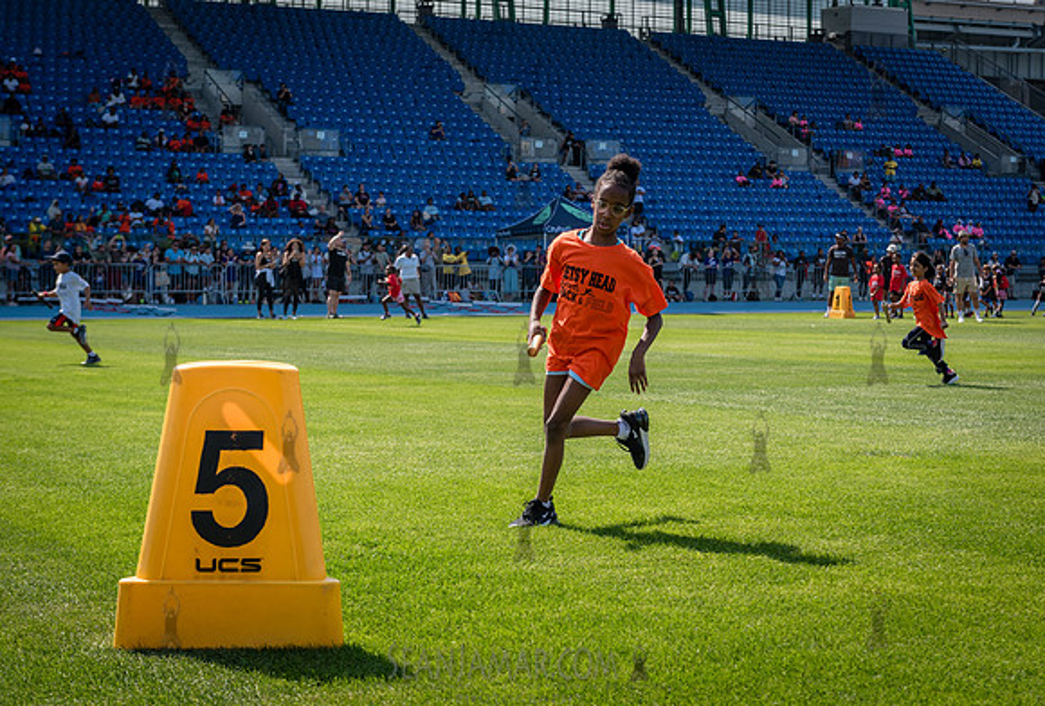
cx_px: 545
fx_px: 2018
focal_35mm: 69
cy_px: 331
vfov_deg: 19.9
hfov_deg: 29.0
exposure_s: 1/800
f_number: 5.6
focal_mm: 62
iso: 400
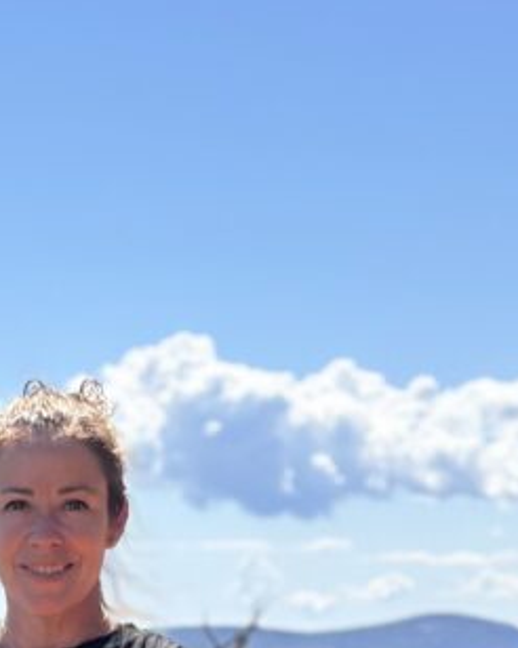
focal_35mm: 156
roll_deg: -1.5
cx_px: -137
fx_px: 2992
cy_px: 953
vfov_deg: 11.9
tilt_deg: -5.4
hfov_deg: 9.7
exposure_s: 1/6623
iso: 100
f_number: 1.78
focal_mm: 6.86
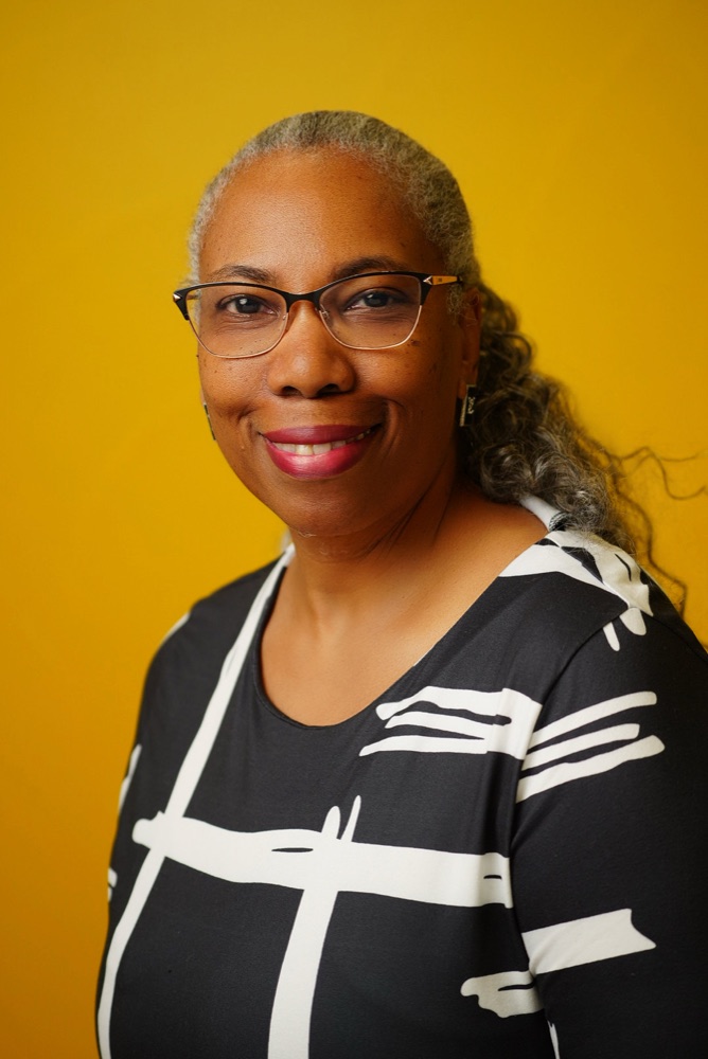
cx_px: 354
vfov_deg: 23.4
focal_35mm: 87
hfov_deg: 15.7
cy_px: 530
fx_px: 2563
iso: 800
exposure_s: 1/320
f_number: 4
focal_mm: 87
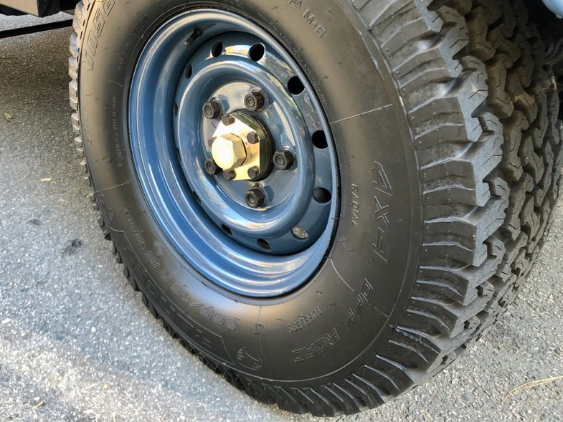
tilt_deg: -18.9
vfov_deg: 37.3
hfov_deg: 48.2
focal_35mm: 38
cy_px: 142
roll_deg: -1.9
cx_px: 188
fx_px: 618
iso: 40
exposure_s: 1/24
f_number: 1.8
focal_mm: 3.99
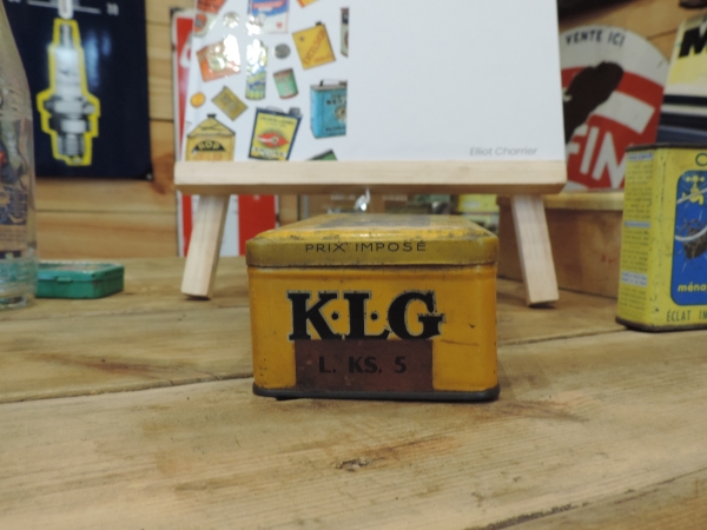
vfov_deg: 42.9
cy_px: 265
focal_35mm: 33
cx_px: 354
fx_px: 674
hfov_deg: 55.4
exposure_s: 1/25
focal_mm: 5.8
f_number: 3.6
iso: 400
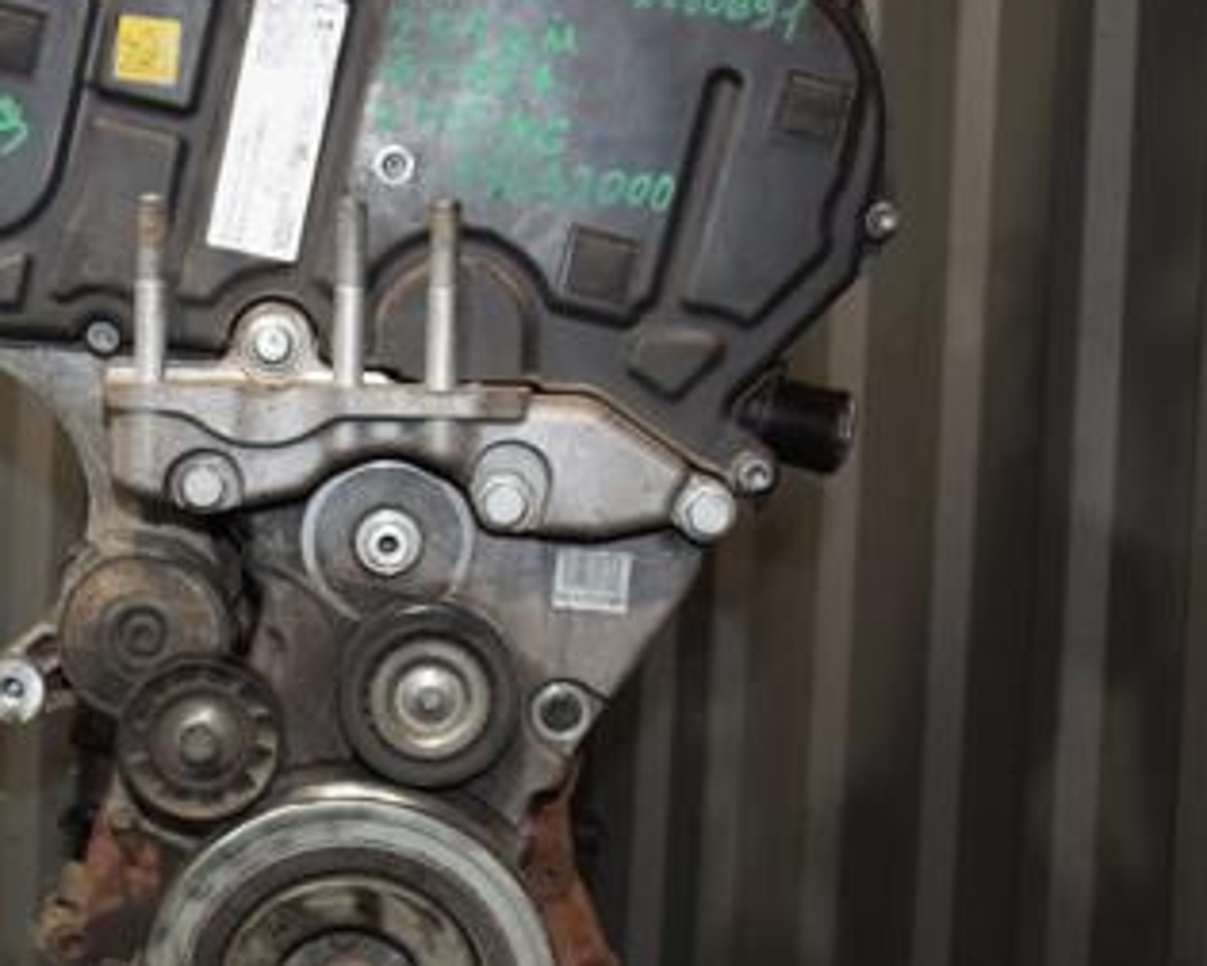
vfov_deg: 25.7
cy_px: 590
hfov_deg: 30.8
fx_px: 2108
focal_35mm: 59
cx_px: 165
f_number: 5
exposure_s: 1/60
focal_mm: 22
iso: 800
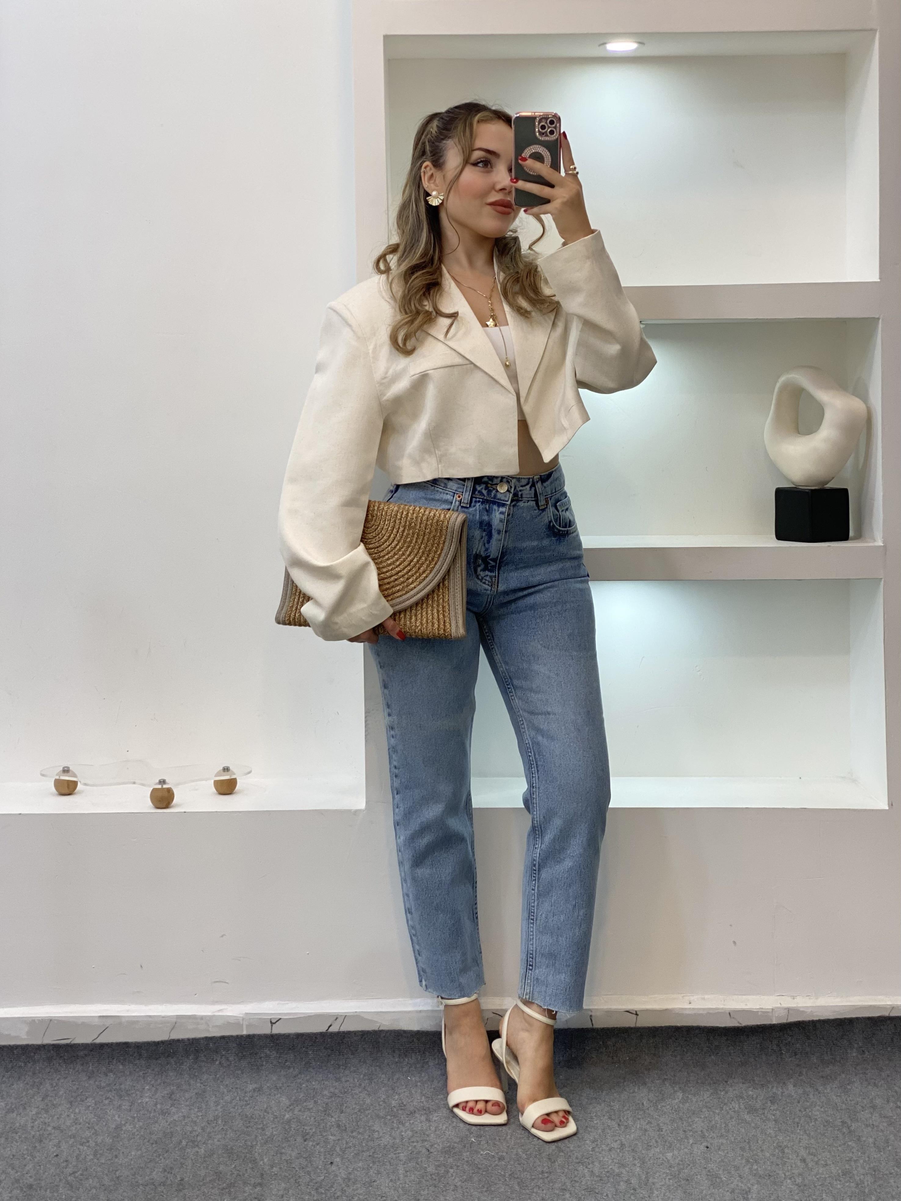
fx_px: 1805
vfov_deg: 36.8
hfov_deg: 28.0
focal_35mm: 52
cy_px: 600
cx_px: 450
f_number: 2
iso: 64
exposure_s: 1/100
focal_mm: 6
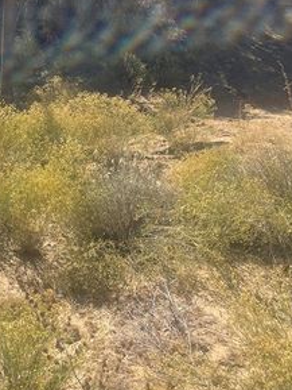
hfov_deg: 23.7
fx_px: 674
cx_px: 19
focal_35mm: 60
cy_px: 48
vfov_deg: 30.9
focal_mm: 4.2
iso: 32
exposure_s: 1/3731
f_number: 1.6
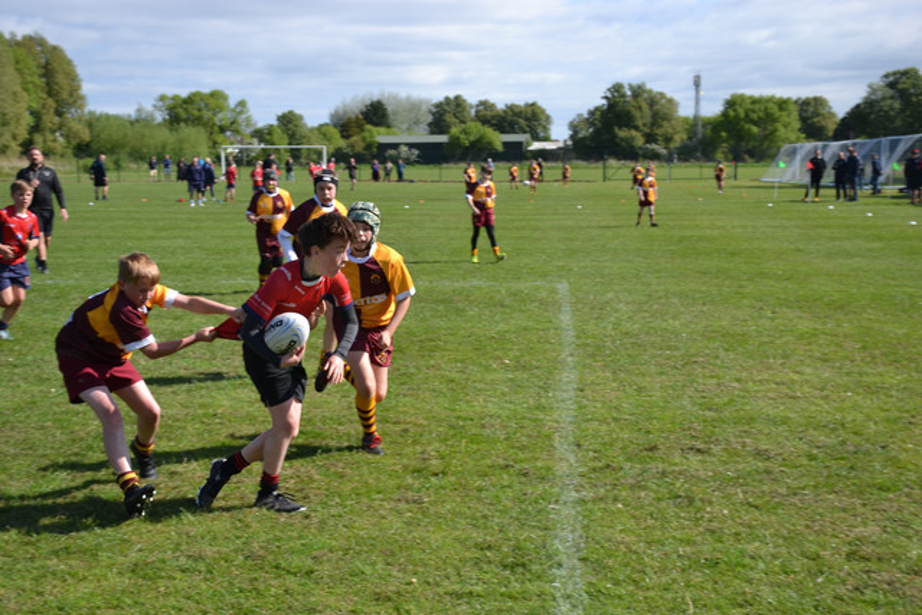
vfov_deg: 25.8
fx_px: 1345
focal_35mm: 52
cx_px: 461
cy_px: 308
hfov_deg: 37.8
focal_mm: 35
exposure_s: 1/320
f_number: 6.3
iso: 100
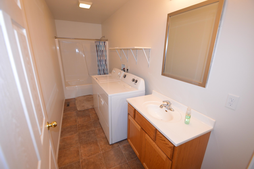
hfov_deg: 100.4
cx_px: 127
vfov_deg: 77.2
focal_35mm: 15
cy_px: 84
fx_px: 106
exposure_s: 1/80
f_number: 4.5
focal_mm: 10
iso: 400
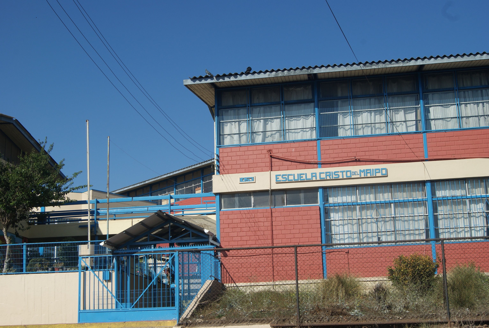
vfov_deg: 25.8
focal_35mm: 52
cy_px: 164
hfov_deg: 37.8
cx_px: 244
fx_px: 714
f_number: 13
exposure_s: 1/160
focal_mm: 35
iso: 100
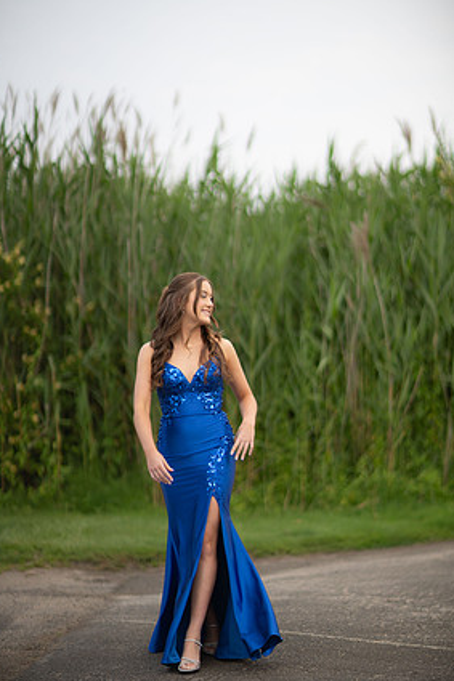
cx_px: 229
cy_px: 338
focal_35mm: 90
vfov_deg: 22.6
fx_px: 1704
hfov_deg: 15.2
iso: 100
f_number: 1.3
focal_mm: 85
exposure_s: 1/2500
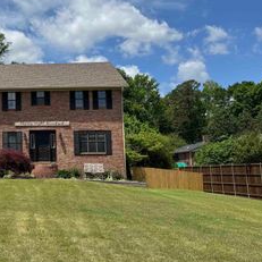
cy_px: 122
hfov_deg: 34.7
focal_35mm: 46
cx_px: 26
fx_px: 394
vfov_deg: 36.8
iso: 80
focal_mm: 6.76
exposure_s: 1/5814
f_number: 1.78
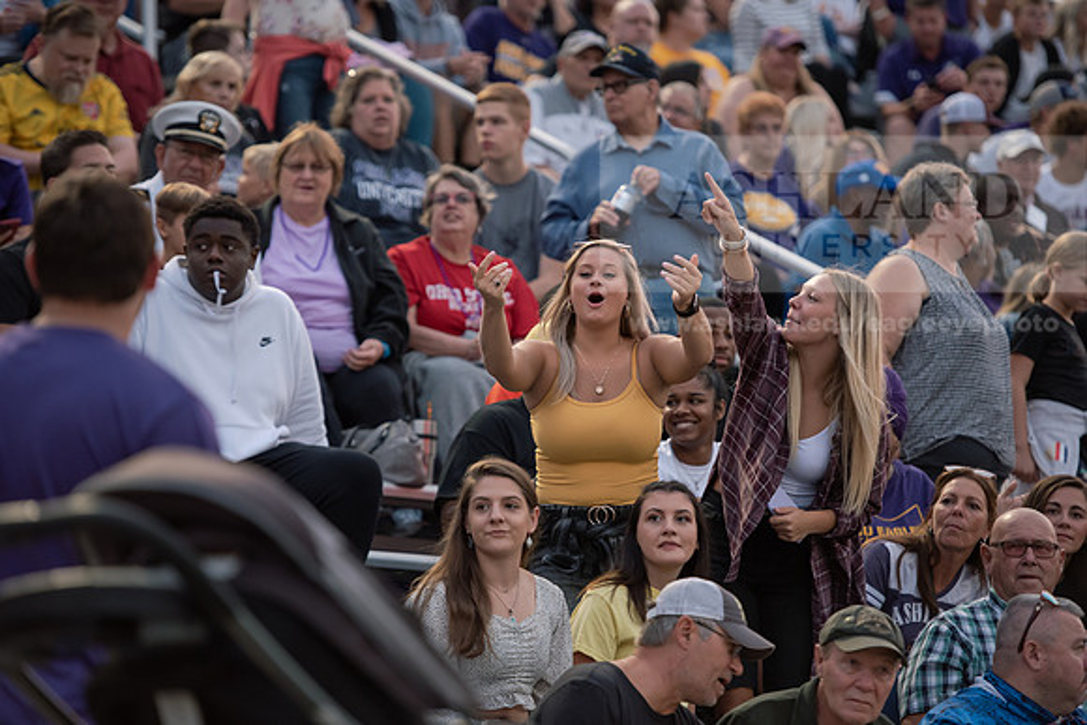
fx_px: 5134
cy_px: 362
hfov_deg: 12.1
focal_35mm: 170
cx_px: 544
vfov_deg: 8.1
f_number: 3.2
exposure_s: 1/800
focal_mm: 170
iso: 2000
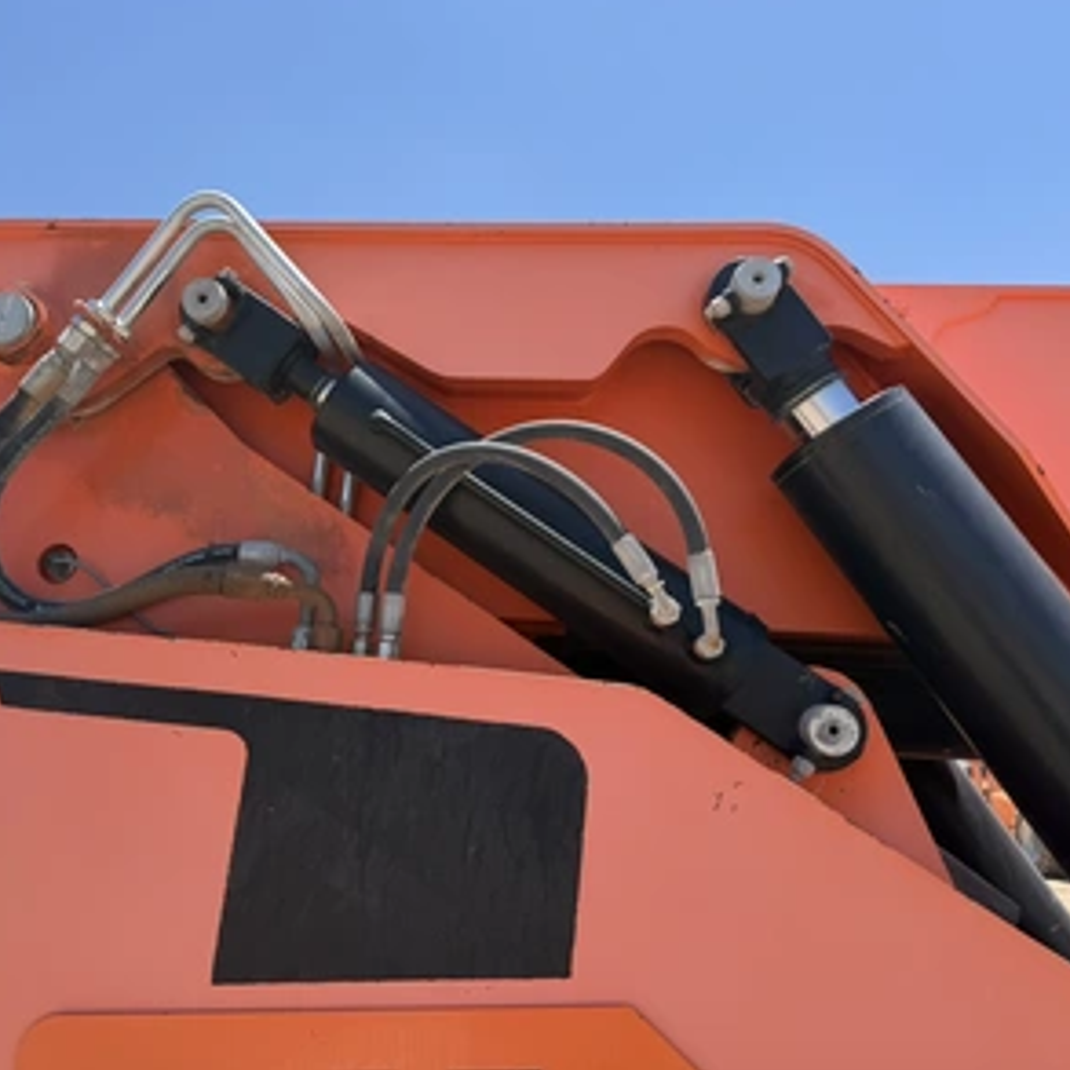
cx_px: 416
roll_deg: +0.3
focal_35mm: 29
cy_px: 526
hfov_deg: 55.1
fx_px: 1014
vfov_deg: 55.6
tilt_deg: +12.8
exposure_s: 1/2611
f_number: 1.78
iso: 80
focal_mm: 6.76
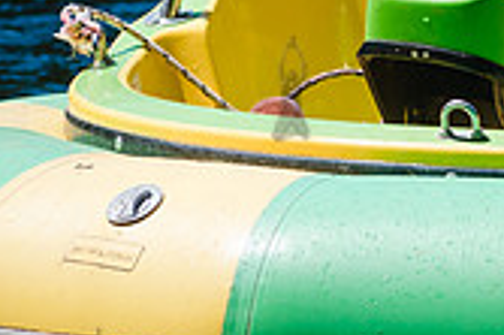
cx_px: 867
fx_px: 7566
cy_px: -177
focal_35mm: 541
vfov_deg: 2.5
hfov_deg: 3.8
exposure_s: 1/1000
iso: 200
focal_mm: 125
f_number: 5
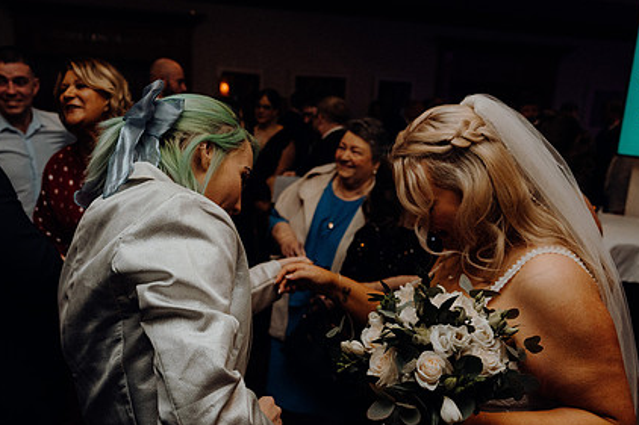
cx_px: 286
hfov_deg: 57.1
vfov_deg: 39.8
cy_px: 253
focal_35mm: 33
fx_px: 585
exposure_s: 1/160
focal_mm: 24
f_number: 3.5
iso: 2500
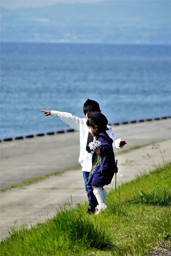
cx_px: 86
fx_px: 2444
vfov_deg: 6.0
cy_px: 128
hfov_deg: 4.0
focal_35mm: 343
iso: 100
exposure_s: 1/400
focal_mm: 229
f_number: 6.3
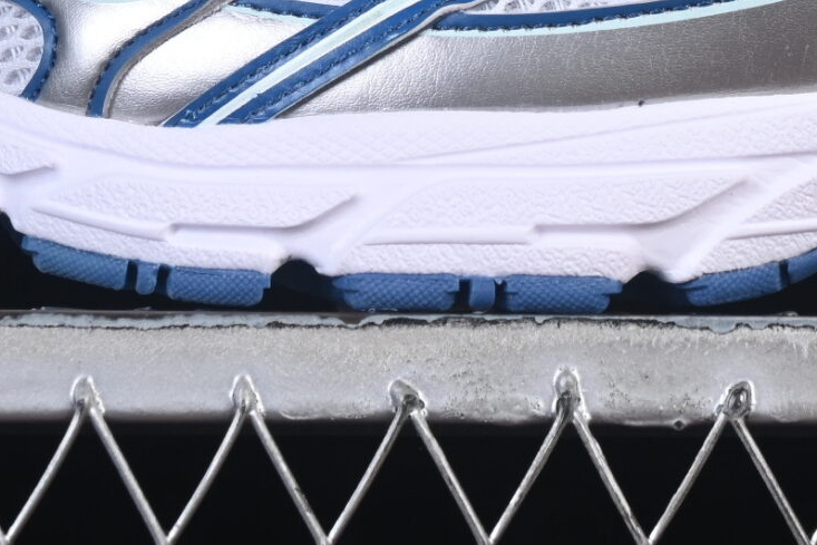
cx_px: 791
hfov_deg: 7.8
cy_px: -271
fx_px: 5947
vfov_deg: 5.2
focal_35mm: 262
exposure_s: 1/100
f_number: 8
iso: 160
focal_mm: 50
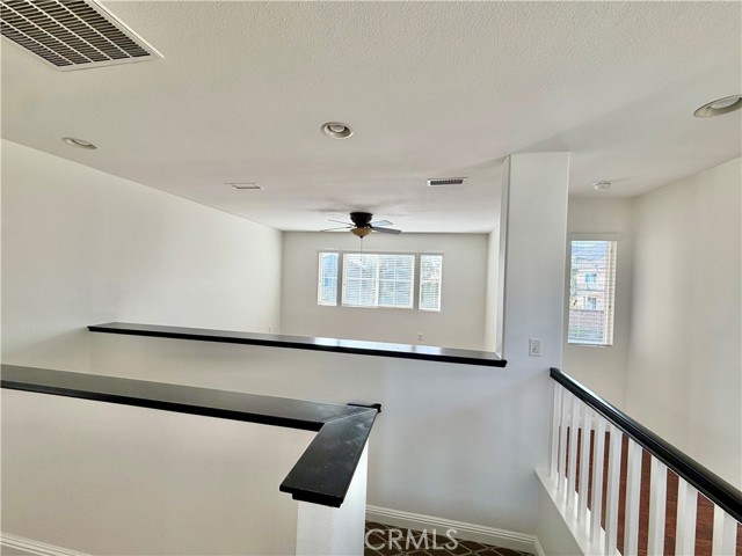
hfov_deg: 102.1
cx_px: 371
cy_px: 278
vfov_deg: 85.7
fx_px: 300
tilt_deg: +1.2
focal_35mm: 14
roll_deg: -2.5
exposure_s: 1/120
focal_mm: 2.22
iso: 64
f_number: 2.2
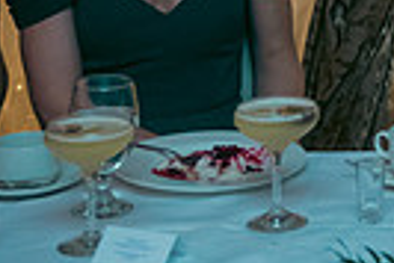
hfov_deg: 9.2
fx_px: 2290
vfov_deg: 6.4
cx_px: 809
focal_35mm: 209
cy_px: -264
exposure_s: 1/160
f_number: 3.5
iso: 800
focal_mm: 48
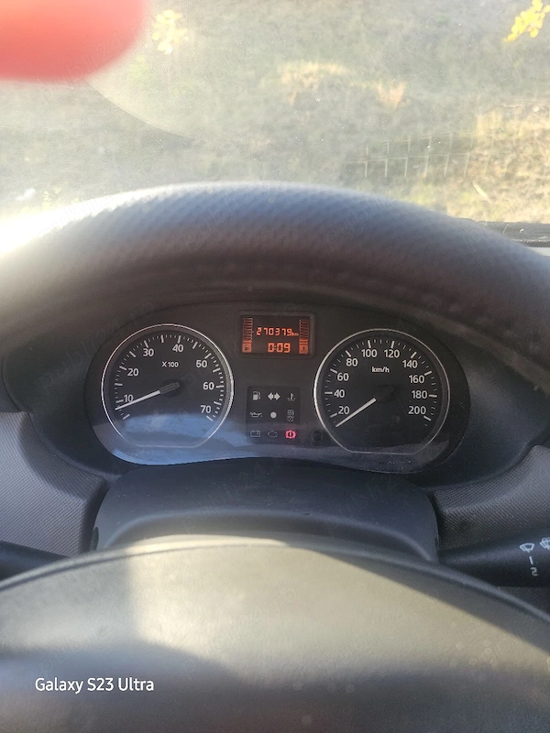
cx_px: 275
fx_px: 487
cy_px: 366
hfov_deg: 58.9
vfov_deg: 73.9
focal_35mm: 23
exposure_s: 1/182
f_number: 1.7
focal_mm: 6.3
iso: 80
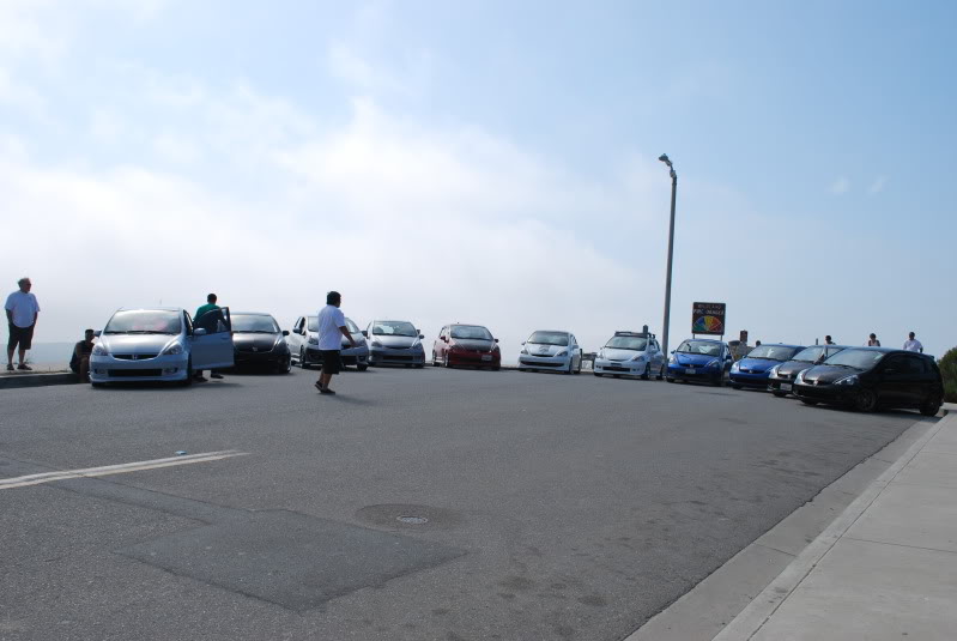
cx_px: 478
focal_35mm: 33
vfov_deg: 40.1
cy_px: 320
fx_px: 878
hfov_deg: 57.2
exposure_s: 1/320
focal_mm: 22
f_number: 9
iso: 100
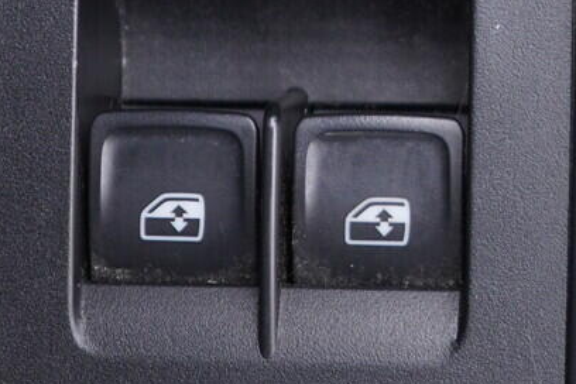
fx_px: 2032
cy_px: 7
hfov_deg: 15.9
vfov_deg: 10.7
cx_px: 534
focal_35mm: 127
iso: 200
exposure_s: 1/40
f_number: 2.8
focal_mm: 24
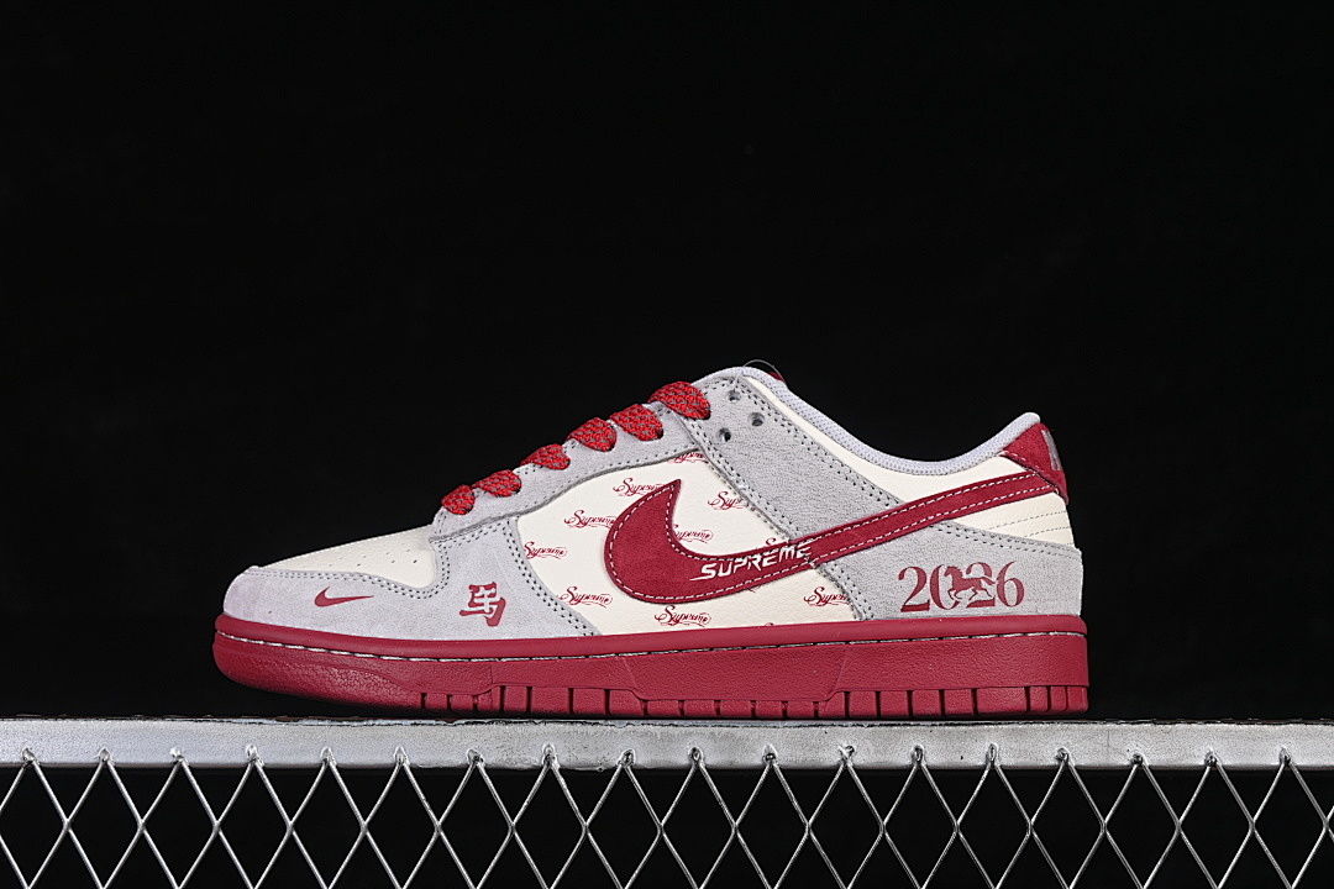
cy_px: 444
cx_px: 667
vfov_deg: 18.2
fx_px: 2779
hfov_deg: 27.0
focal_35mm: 75
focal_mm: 50
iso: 160
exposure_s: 1/80
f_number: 8
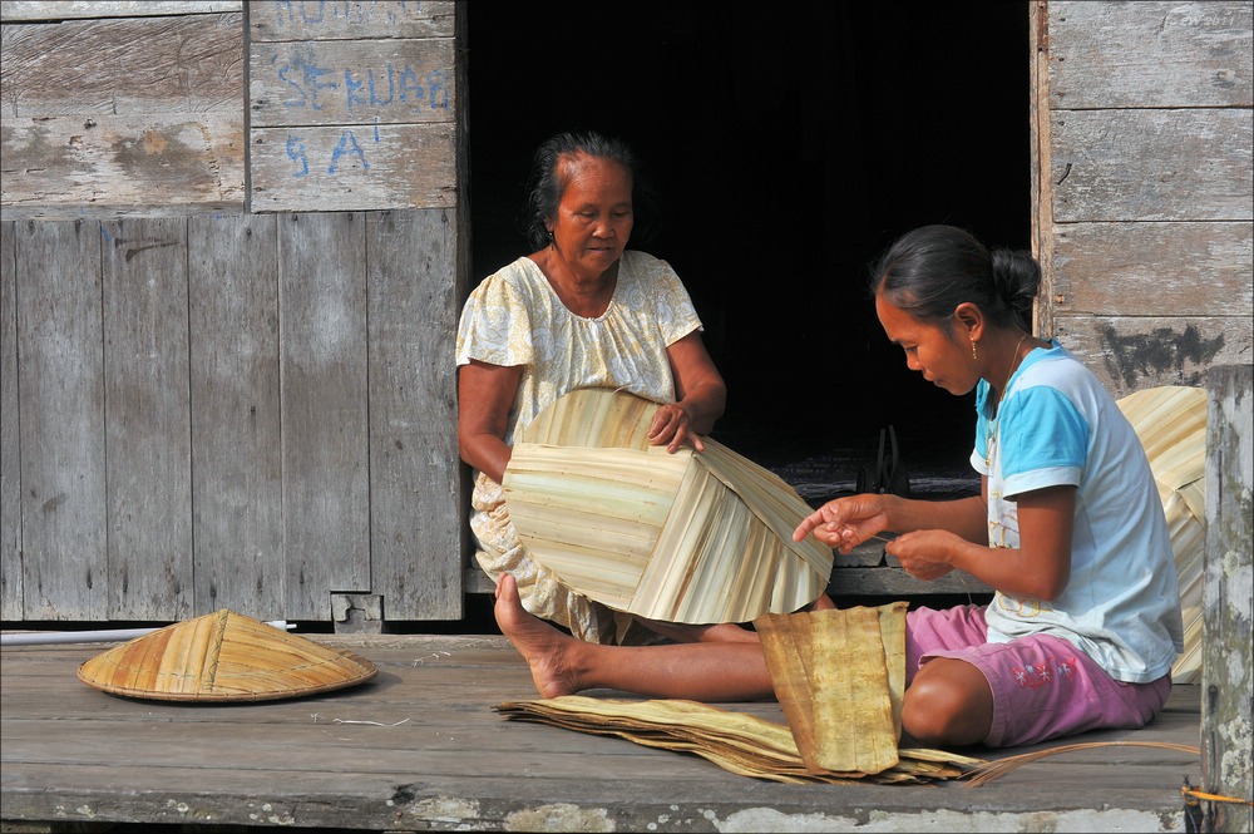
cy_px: 417
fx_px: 3411
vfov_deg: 13.9
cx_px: 627
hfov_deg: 20.8
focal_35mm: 98
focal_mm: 98
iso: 200
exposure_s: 1/125
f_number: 14
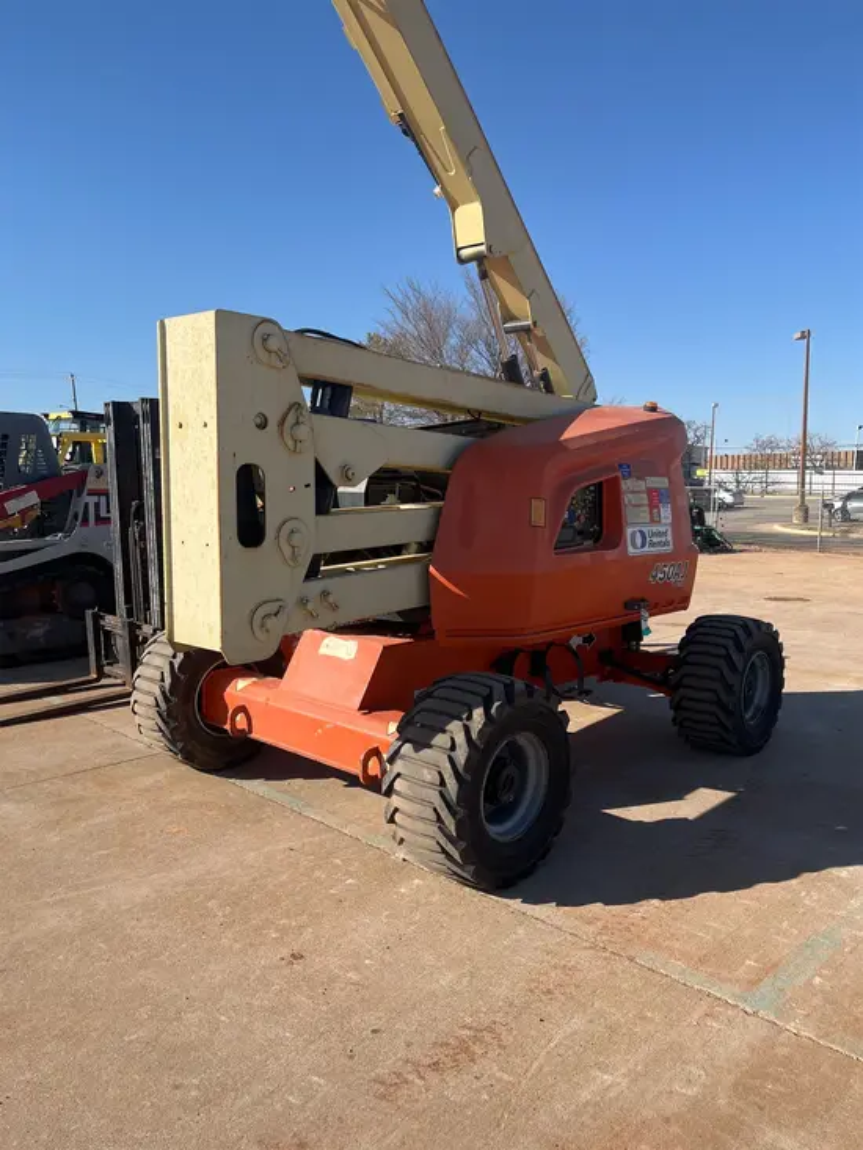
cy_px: 575
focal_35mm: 26
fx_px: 864
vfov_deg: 67.3
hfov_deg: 53.1
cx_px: 432
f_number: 1.6
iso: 50
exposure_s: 1/3215
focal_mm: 5.1
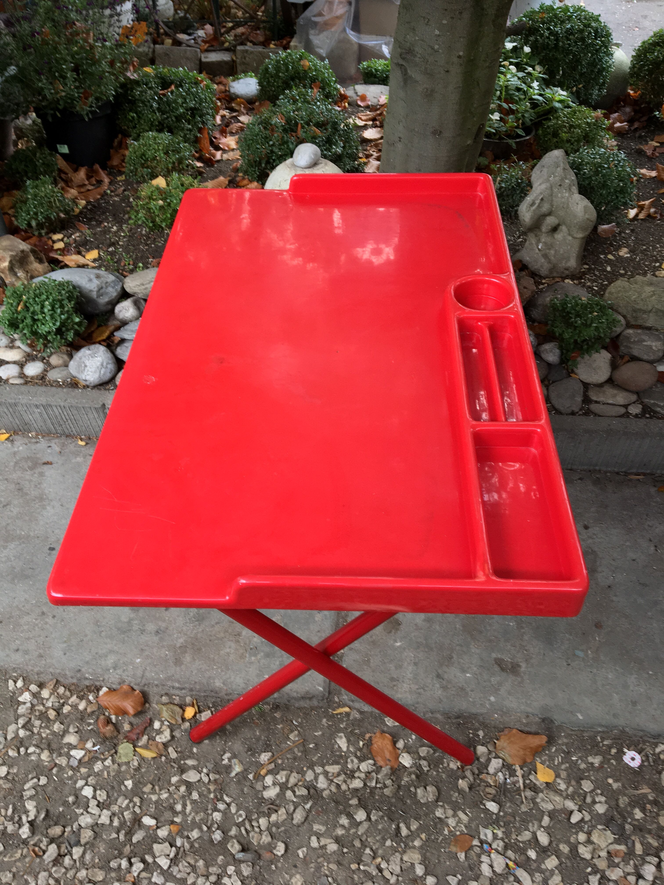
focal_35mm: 29
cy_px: 442
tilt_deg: -41.9
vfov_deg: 61.7
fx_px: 742
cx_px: 332
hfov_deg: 48.2
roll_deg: +3.1
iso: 32
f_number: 2.2
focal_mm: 4.15
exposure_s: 1/50
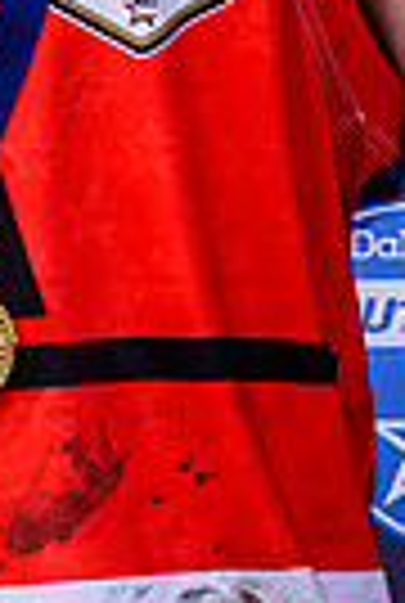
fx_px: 9434
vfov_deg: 3.7
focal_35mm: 562
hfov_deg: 2.5
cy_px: -125
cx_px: -25
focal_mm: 62
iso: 100
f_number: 5.6
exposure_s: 1/160
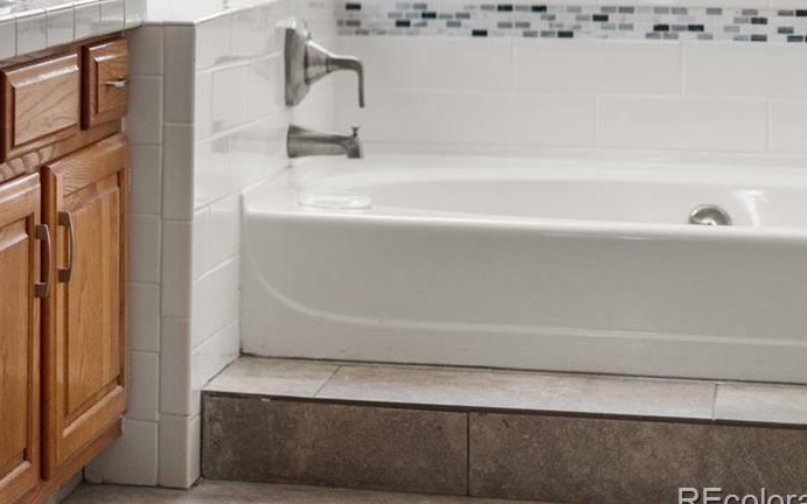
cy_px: -97
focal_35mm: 118
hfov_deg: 17.1
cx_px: -68
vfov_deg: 10.9
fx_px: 2595
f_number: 1.8
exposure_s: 1/80
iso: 500
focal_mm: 50
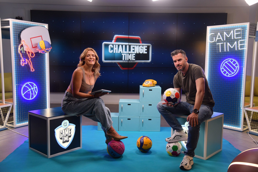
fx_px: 272
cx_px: 129
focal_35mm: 38
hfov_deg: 50.7
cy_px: 86
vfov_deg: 35.1
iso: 1000
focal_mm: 38
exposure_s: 1/250
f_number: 4
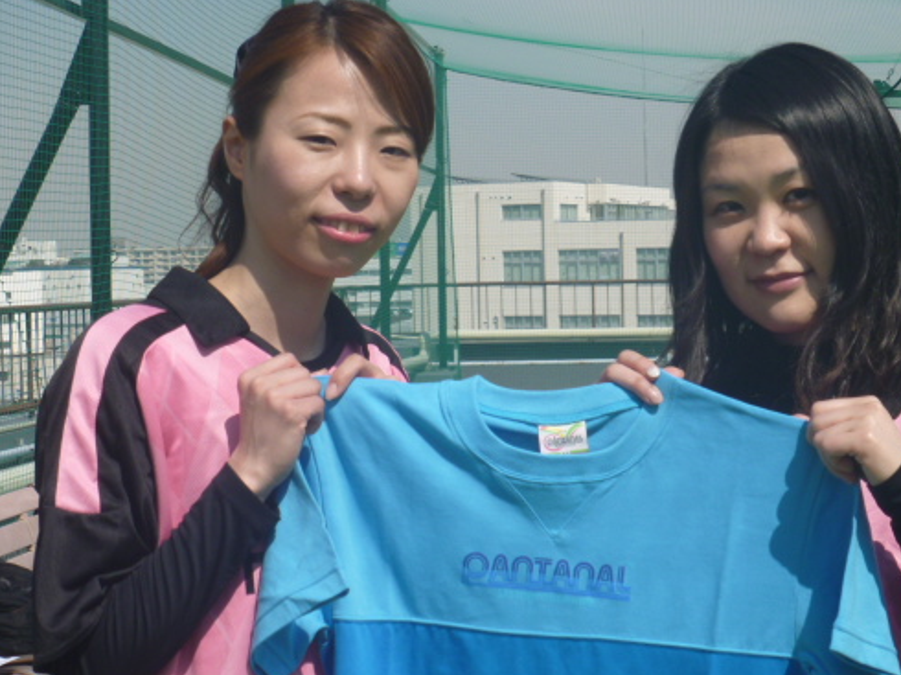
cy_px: 375
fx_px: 2107
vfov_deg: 18.2
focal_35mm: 81
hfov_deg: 24.1
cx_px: 513
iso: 80
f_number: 5
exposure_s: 1/500
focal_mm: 11
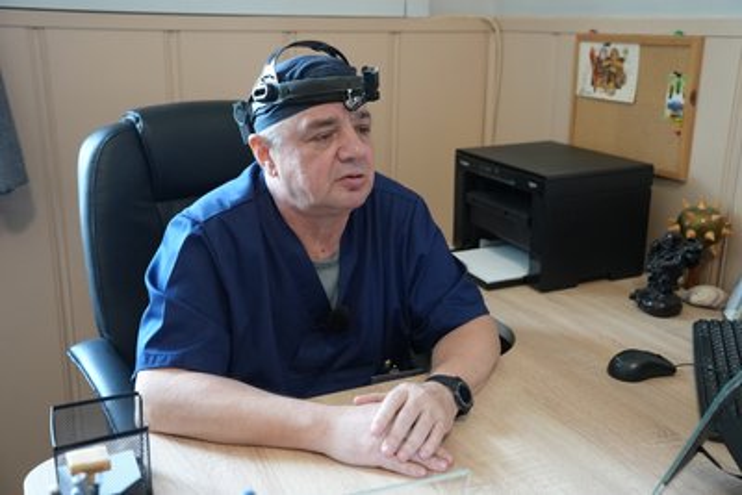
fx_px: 783
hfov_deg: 50.7
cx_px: 371
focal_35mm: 38
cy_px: 248
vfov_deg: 35.1
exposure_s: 1/160
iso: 6400
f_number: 4
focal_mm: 38
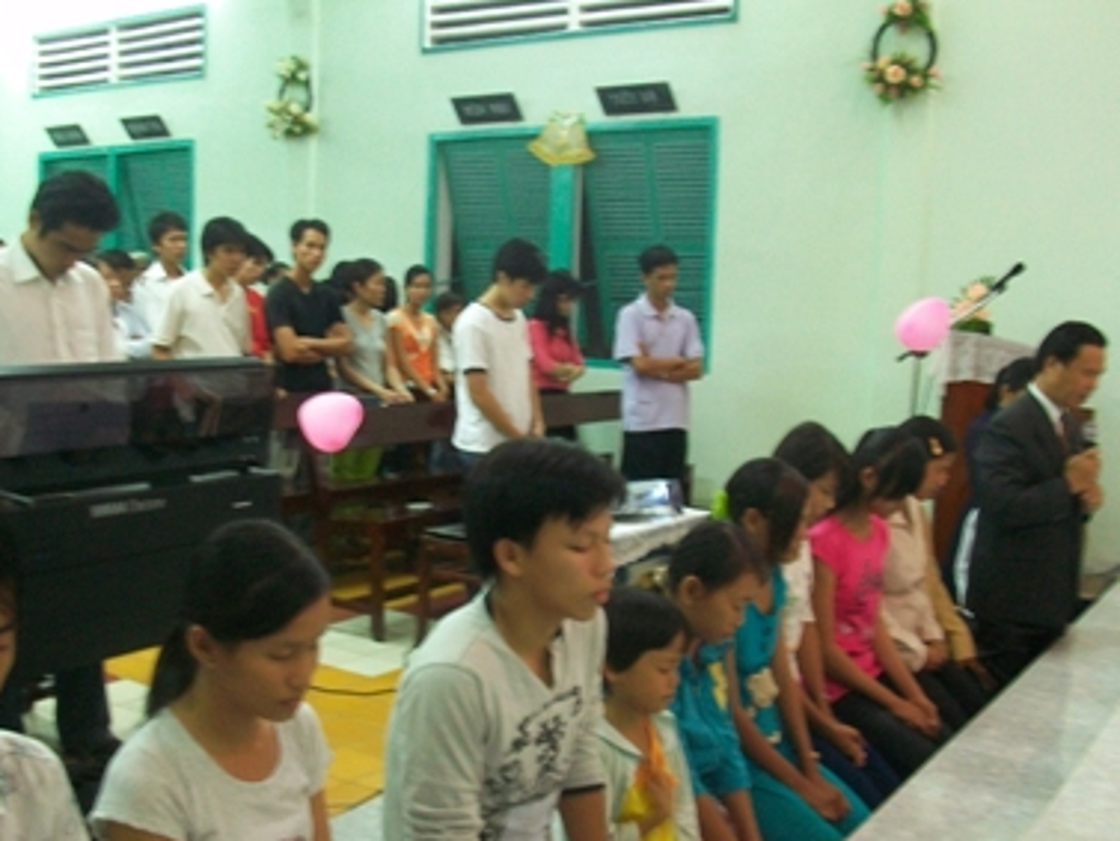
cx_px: 496
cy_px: 467
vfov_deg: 37.7
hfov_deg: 48.9
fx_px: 1230
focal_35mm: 38
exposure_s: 1/8
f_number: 2.8
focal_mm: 5.7
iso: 160
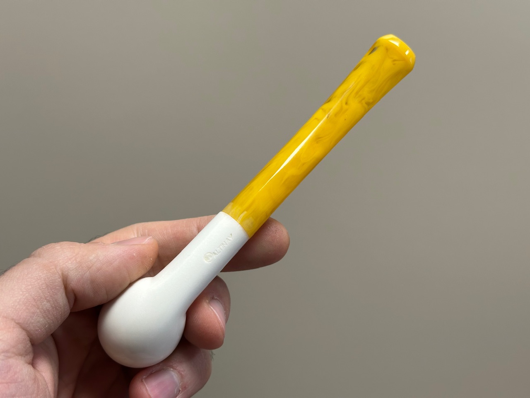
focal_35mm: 48
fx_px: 735
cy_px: 199
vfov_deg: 30.3
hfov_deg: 39.7
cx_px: 265
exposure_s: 1/115
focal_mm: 6.86
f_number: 1.78
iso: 80
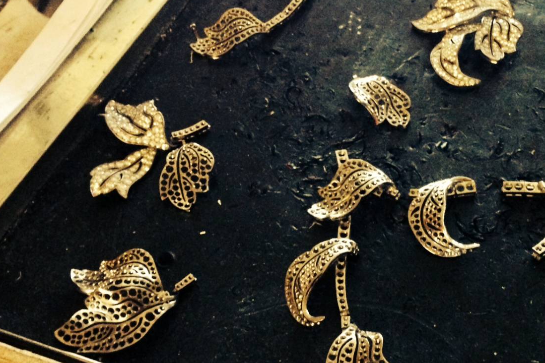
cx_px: 376
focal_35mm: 60
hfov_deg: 33.0
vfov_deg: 22.6
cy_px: 137
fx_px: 908
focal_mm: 4.12
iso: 500
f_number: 2.4
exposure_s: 1/15
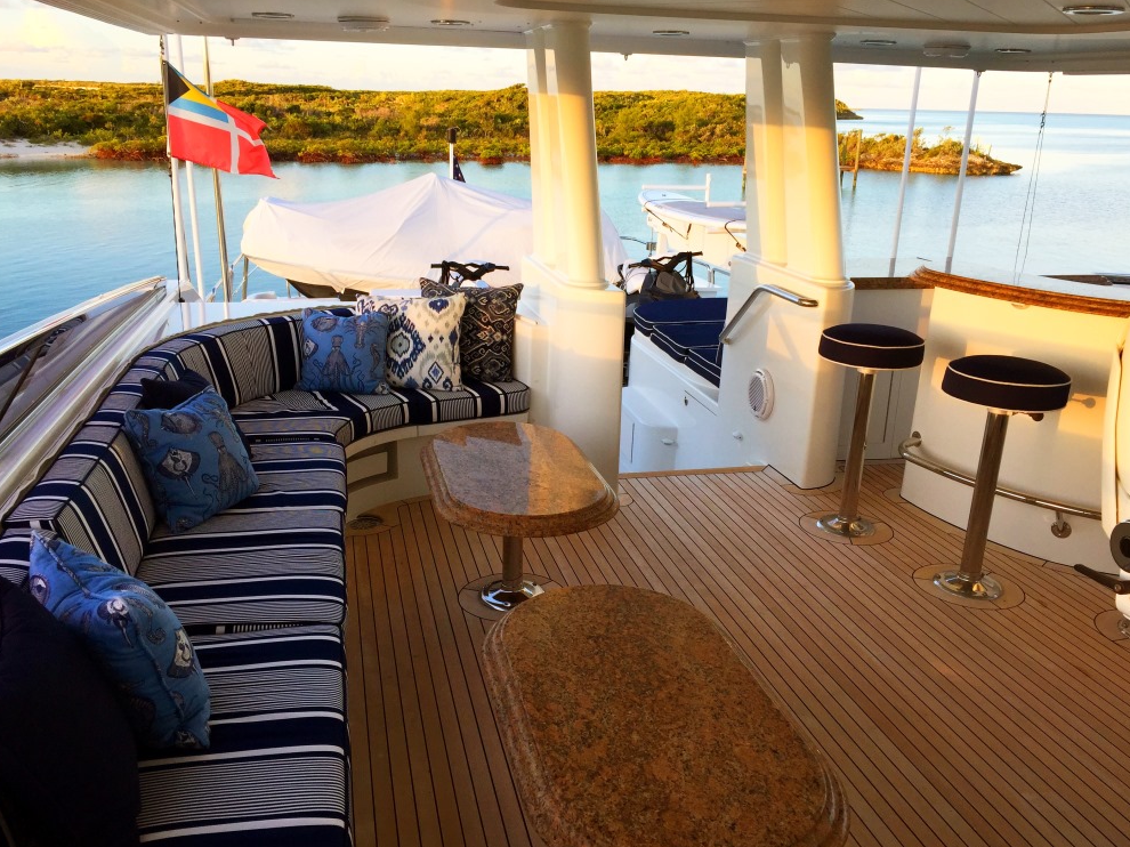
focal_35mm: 30
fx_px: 979
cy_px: 435
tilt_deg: -17.2
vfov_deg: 46.8
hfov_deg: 60.0
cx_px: 568
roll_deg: -2.0
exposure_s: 1/341
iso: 32
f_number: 2.2
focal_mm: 4.15
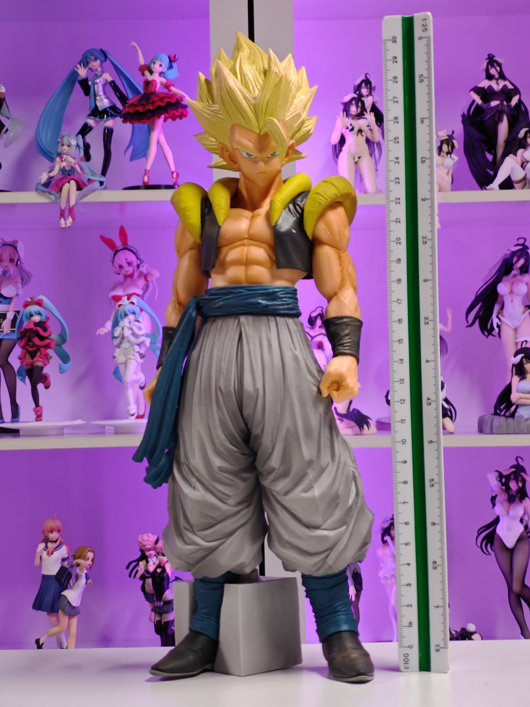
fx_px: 1633
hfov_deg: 18.4
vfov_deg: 24.4
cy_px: 354
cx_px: 265
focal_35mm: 80
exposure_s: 1/18.9
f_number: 2.4
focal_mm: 7.48
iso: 400
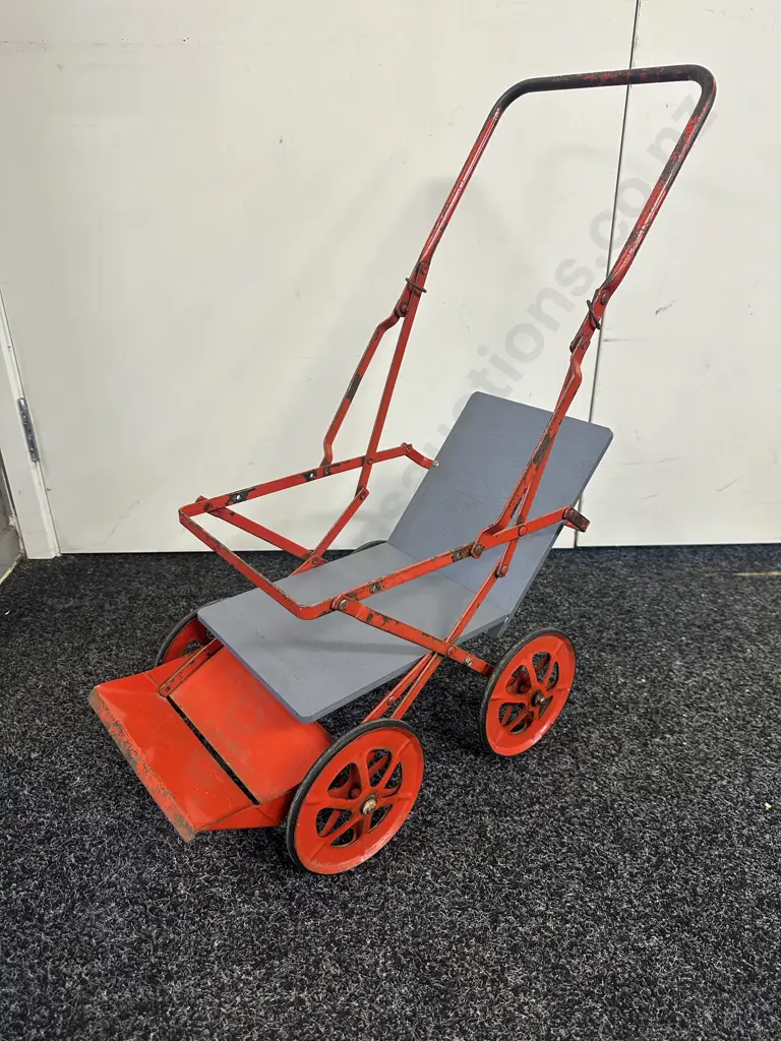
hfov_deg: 56.8
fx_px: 722
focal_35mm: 24
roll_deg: +0.7
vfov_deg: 71.6
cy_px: 520
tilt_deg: -25.4
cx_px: 390
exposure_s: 1/50
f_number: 1.78
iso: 160
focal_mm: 6.86
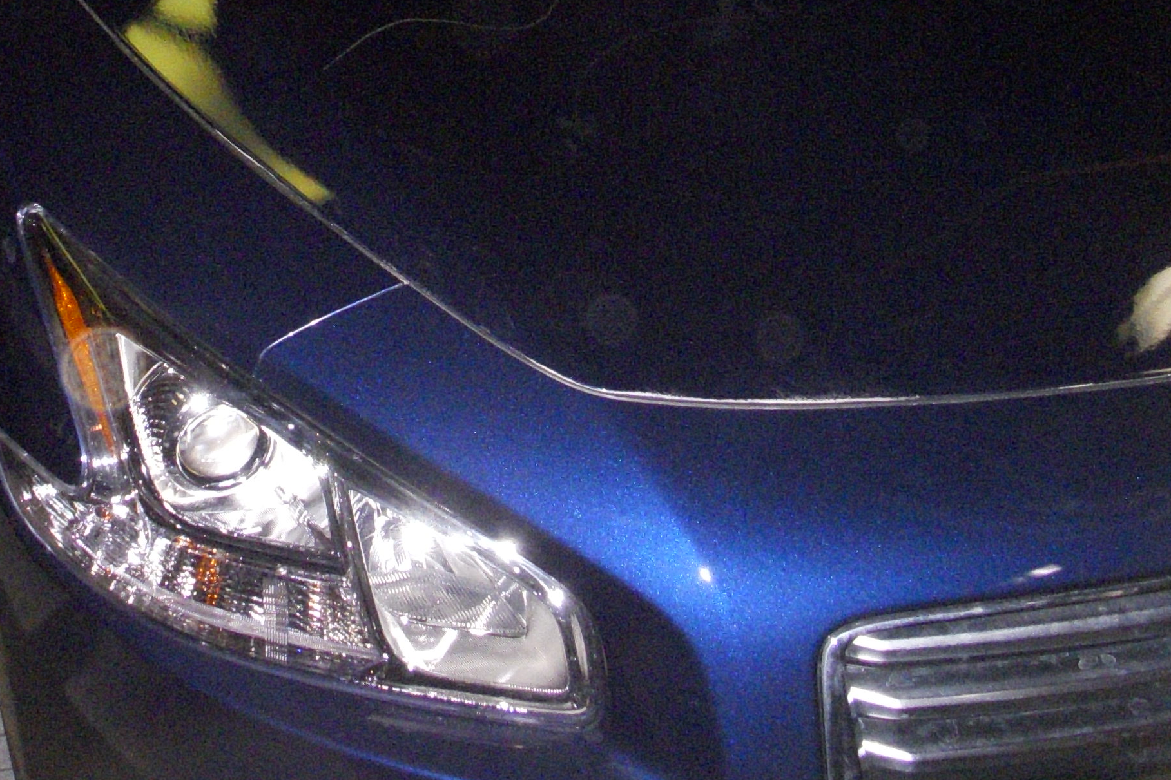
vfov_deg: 18.8
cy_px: 39
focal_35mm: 71
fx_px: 2309
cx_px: 333
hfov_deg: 28.2
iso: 800
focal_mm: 6.3
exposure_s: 1/250
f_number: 3.3
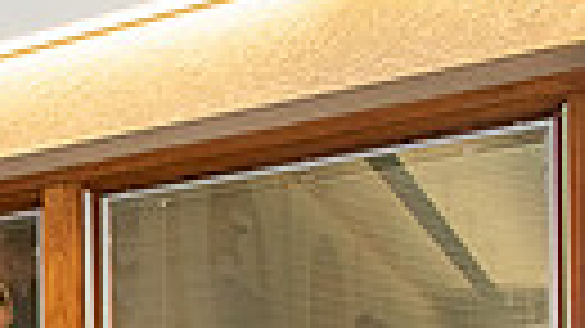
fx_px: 1333
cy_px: 560
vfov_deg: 12.9
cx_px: -703
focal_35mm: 86
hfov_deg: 16.2
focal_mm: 17
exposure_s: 1/200
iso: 2000
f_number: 8
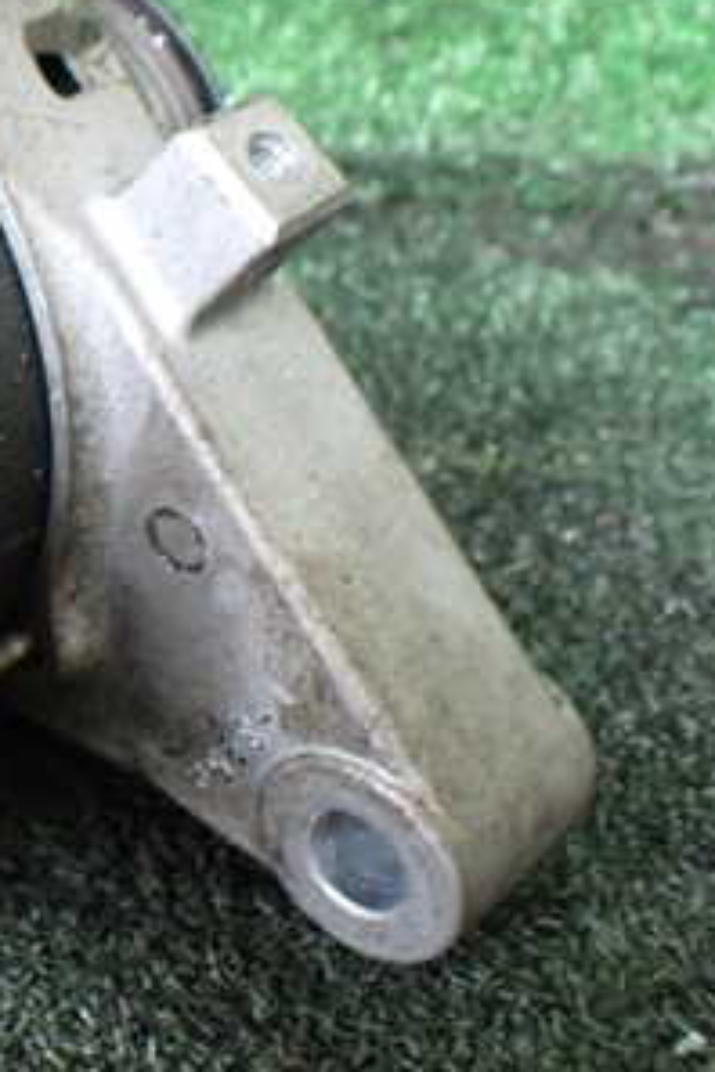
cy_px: 357
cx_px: -285
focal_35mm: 63
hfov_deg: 19.4
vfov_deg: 31.6
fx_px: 1877
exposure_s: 1/50
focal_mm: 5.4
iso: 800
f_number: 2.3
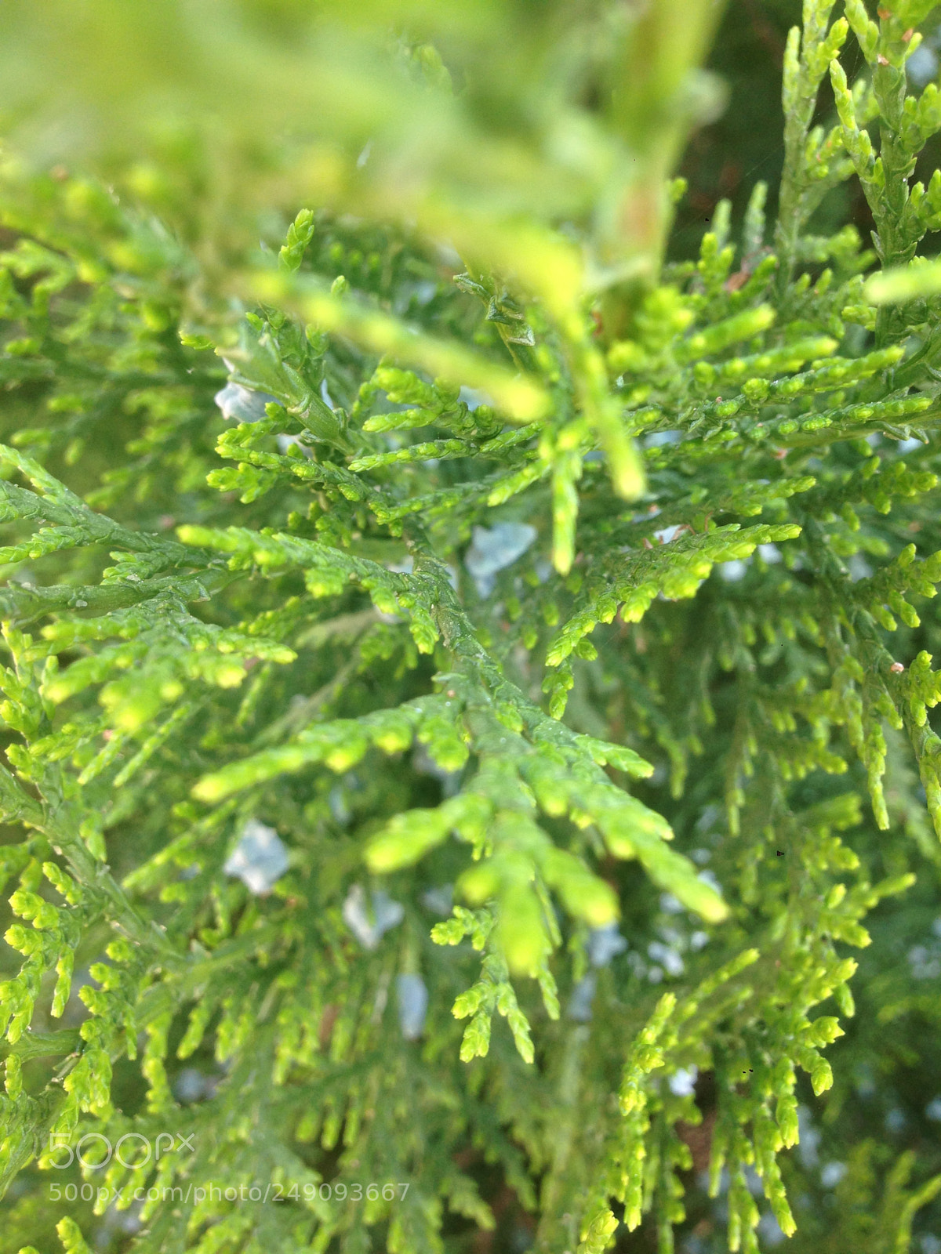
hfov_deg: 42.9
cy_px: 627
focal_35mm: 33
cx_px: 470
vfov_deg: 55.4
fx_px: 1196
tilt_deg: -70.5
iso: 64
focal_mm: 4.12
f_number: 2.4
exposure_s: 1/120
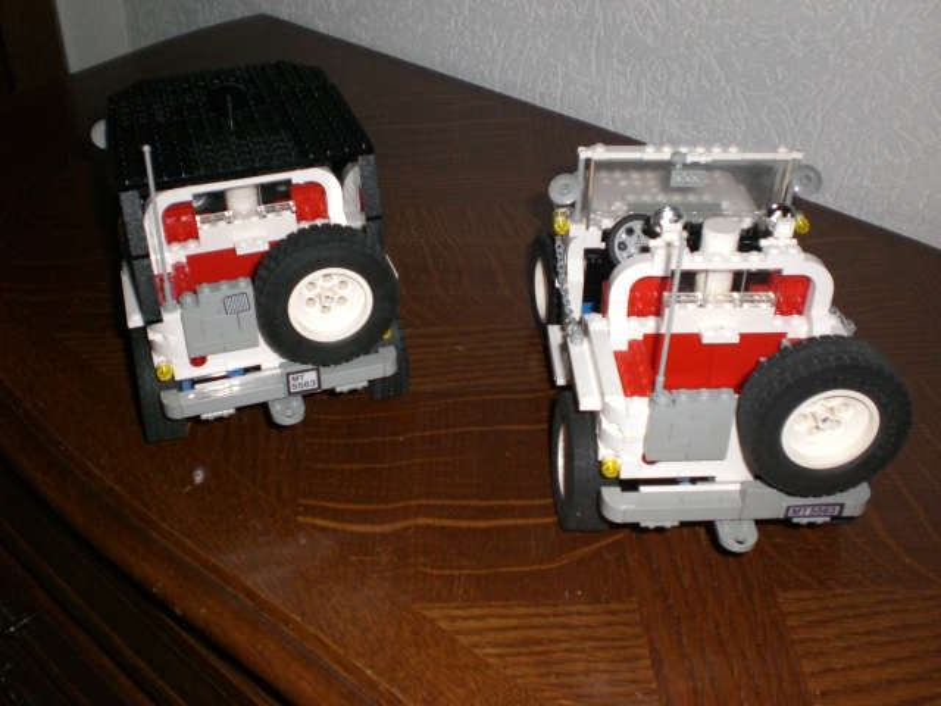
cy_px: 353
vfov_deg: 37.7
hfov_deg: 49.0
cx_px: 470
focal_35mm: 38
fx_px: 1033
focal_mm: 6.3
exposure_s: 1/60
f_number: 3.1
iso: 200
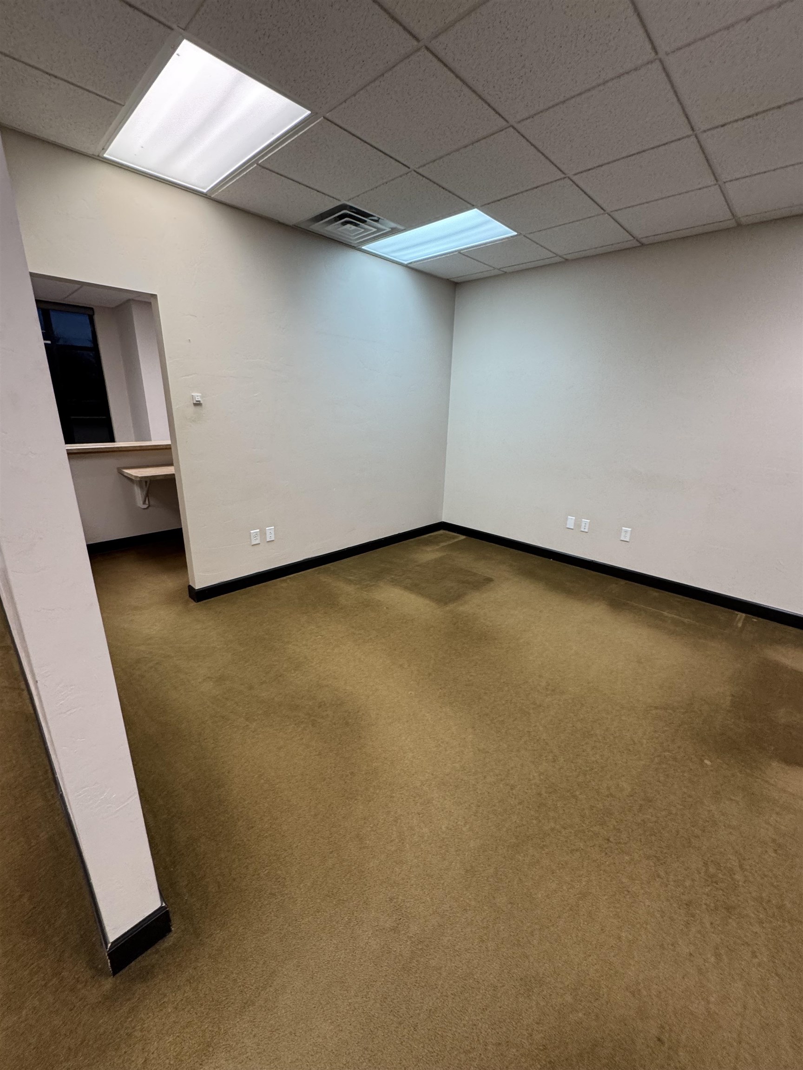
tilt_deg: -20.9
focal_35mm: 14
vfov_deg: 102.1
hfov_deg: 85.7
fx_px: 433
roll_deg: +0.7
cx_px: 402
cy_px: 535
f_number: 2.2
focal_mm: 2.22
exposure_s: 1/120
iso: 200
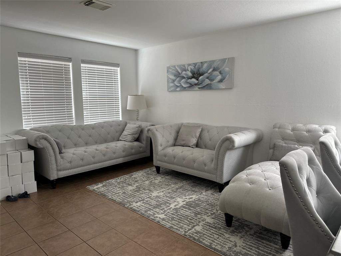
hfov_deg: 71.6
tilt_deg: -7.3
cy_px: 128
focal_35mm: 24
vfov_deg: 56.8
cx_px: 170
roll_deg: -0.6
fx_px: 236
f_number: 1.78
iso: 250
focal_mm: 6.86
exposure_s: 1/97
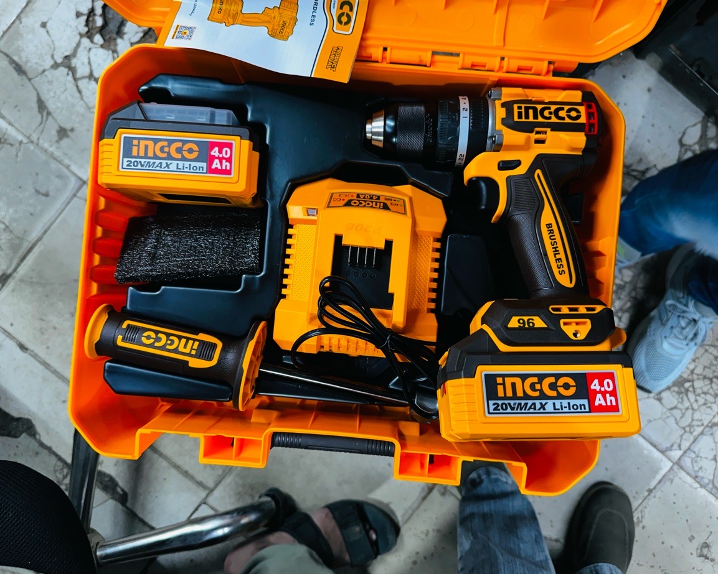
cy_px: 280
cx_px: 368
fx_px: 553
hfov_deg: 66.0
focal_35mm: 26
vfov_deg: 54.9
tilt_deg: -88.5
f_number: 1.78
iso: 80
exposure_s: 1/17
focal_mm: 6.86
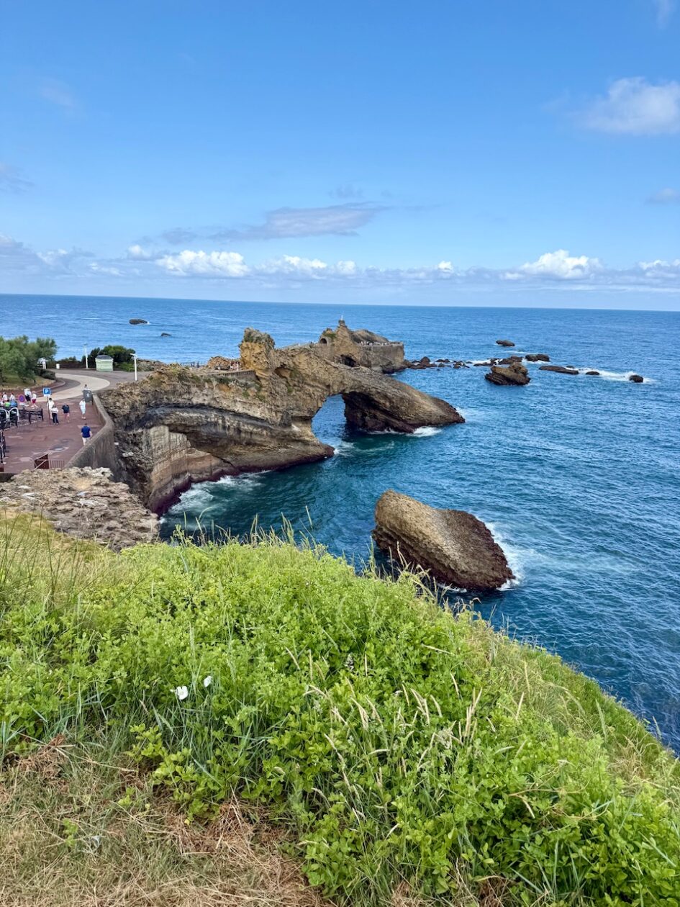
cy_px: 454
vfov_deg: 71.6
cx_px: 340
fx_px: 629
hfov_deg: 56.8
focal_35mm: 24
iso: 80
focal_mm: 6.76
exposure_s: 1/3584
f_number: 1.78
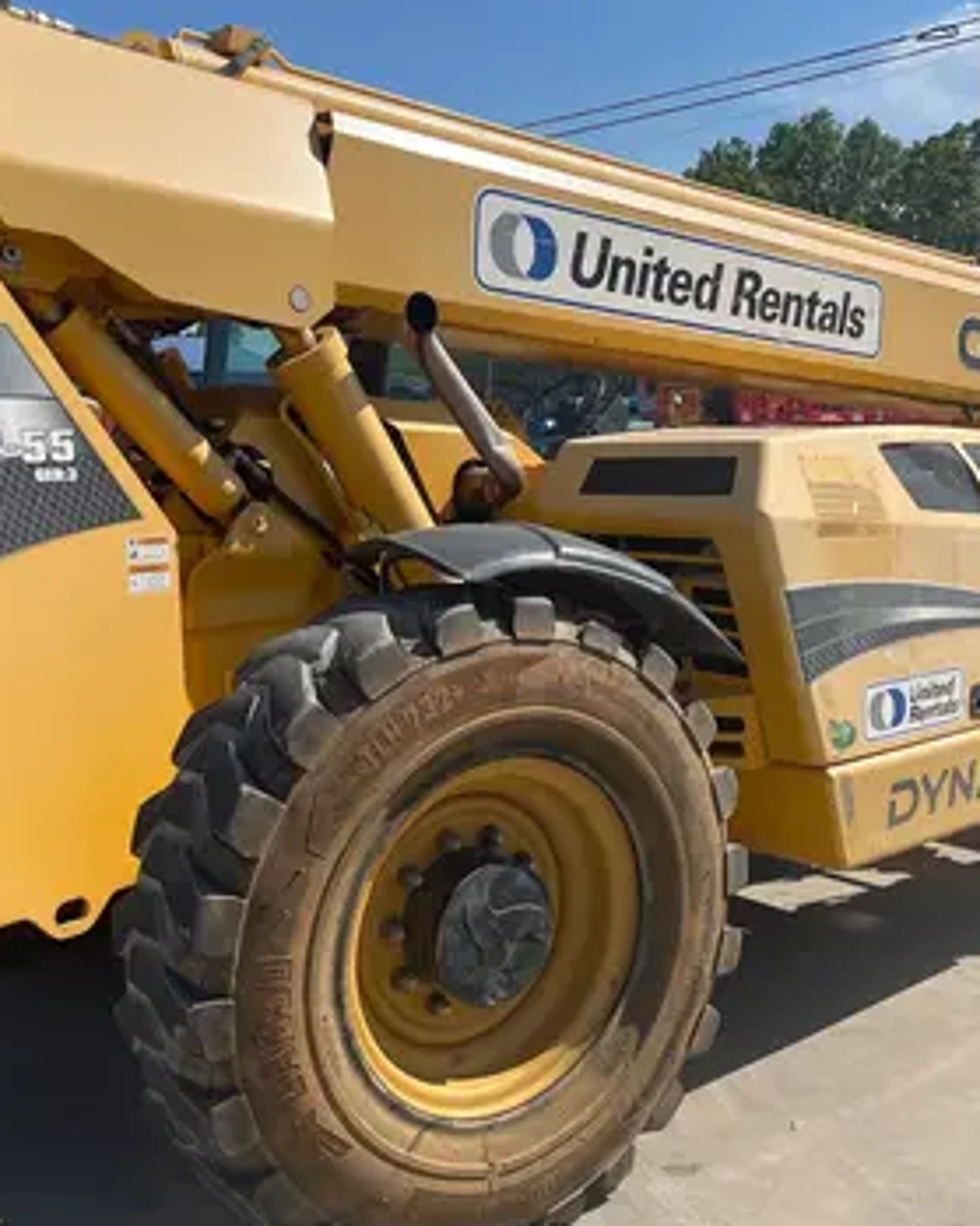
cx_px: 499
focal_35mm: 40
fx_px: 1451
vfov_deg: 45.8
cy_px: 624
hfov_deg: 37.3
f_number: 1.6
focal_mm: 5.1
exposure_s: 1/4484
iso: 50
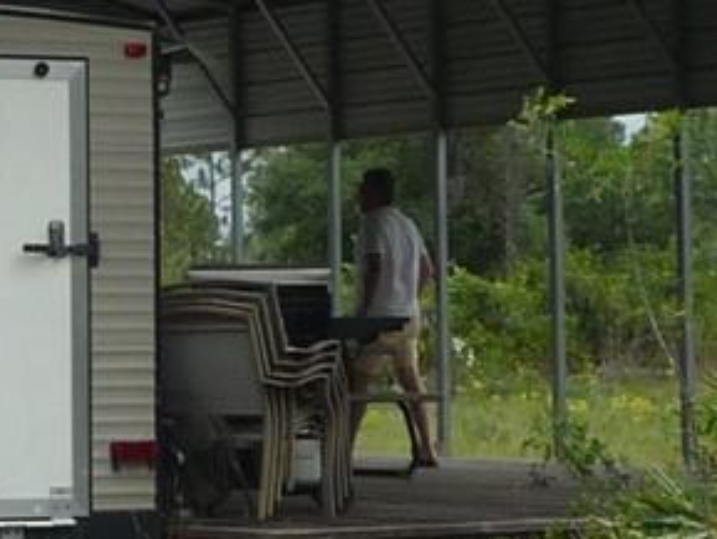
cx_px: -546
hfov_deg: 10.5
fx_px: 3668
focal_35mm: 177
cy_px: 139
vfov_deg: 8.4
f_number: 8
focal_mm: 5.3
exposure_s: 1/250
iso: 100
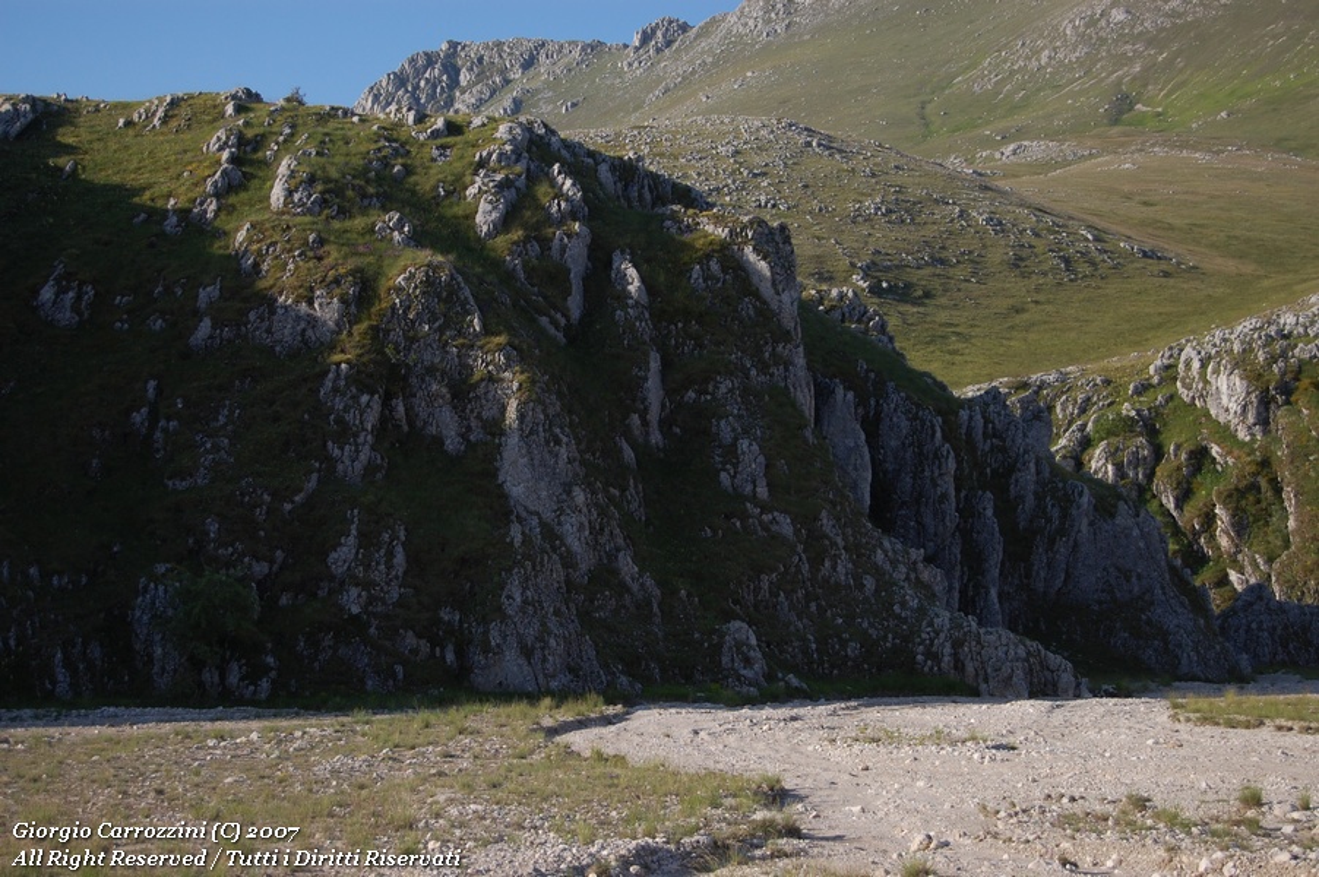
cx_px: 660
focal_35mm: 68
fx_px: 2471
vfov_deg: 20.1
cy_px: 438
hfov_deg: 29.9
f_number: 5.3
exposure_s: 1/800
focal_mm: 45
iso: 200
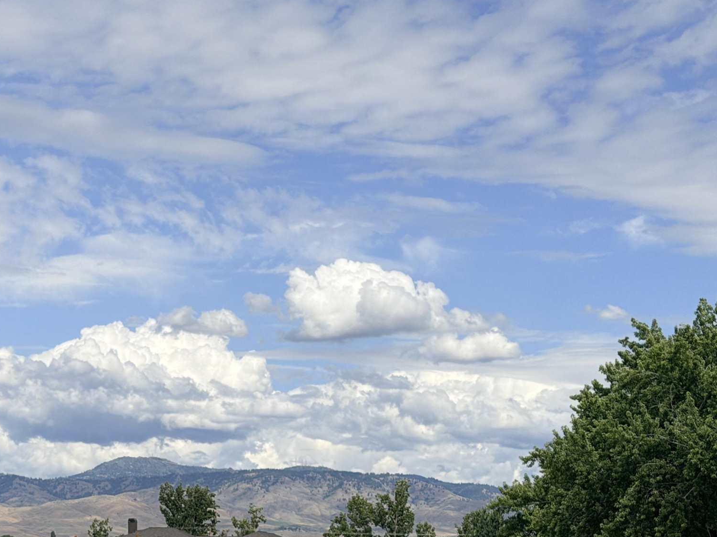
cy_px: 439
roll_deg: -1.1
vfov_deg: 15.0
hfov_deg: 19.7
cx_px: 108
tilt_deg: +3.3
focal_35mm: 98
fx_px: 2029
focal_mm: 6.76
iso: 64
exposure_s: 1/9901
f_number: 1.78
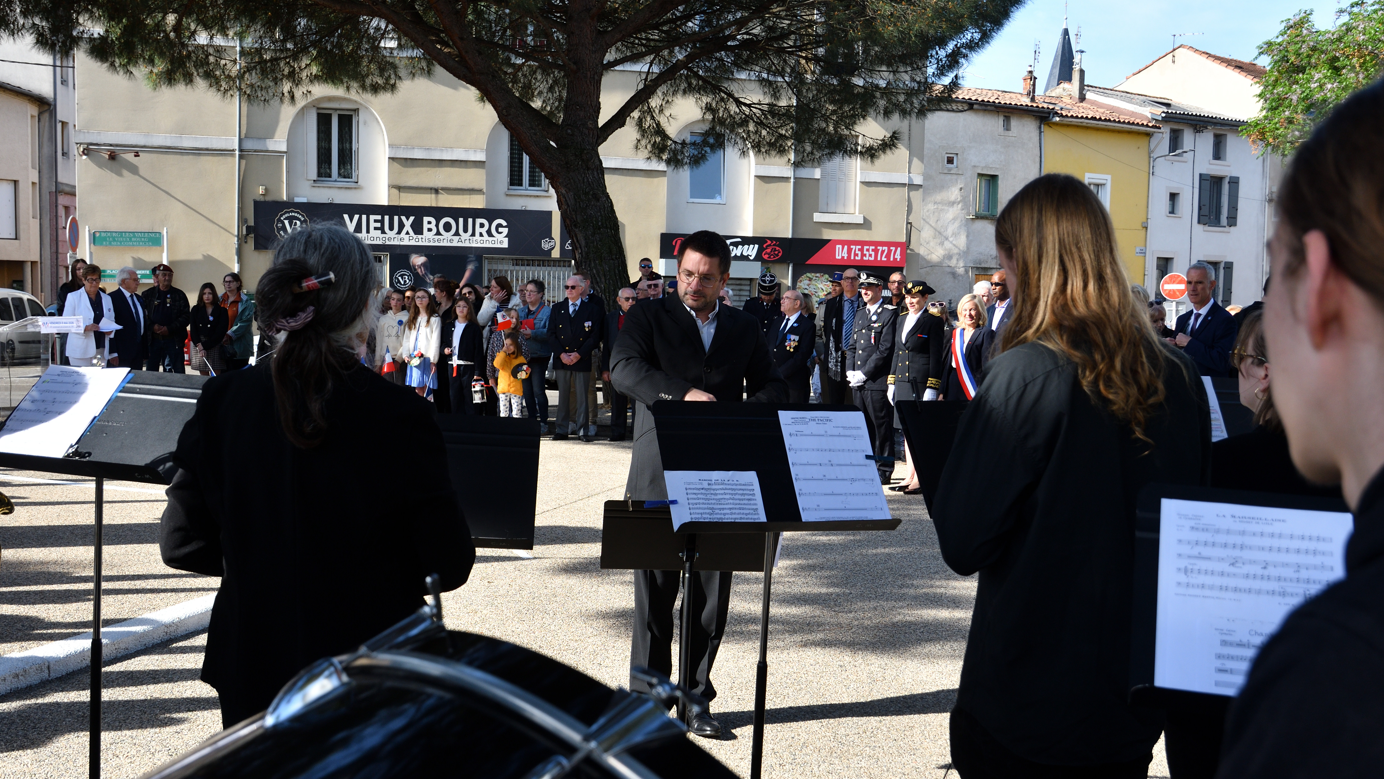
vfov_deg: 29.0
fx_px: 1505
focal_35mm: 41
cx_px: 692
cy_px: 419
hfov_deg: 49.4
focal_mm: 26
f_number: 5.6
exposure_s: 1/400
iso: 200
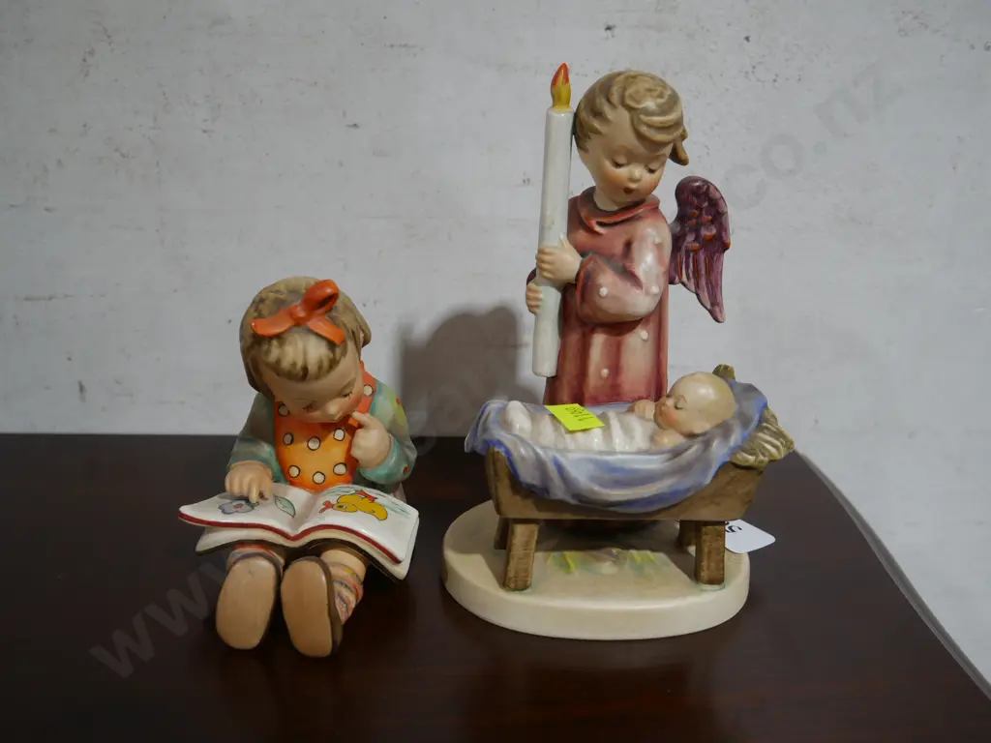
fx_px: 916
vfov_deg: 44.2
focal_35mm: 32
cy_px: 372
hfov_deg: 56.8
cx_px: 496
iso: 320
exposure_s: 1/60
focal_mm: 16
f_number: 3.6
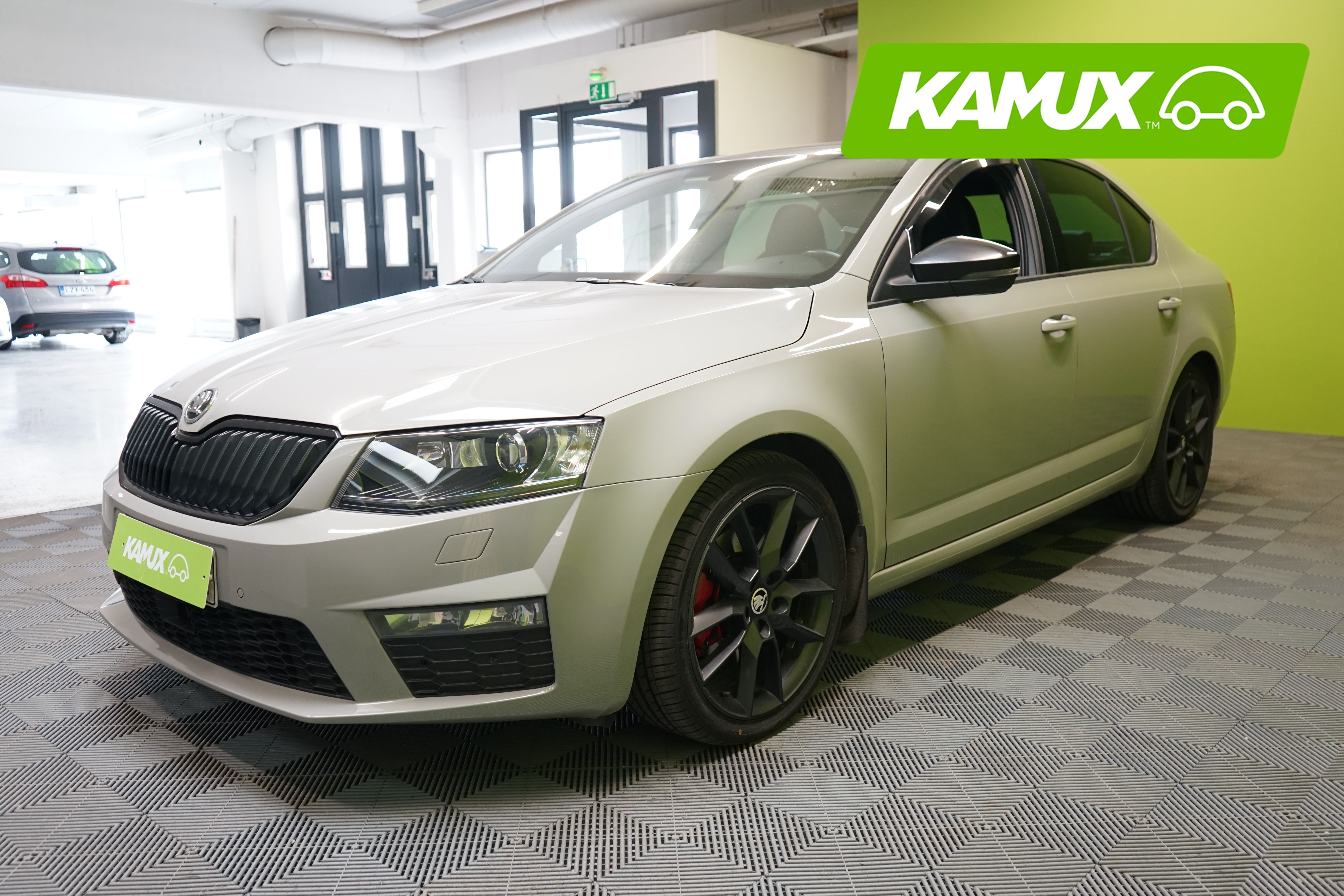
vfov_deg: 45.0
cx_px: 672
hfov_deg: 63.7
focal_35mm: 29
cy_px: 448
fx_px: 1083
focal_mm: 29
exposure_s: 1/30
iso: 1000
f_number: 4.5
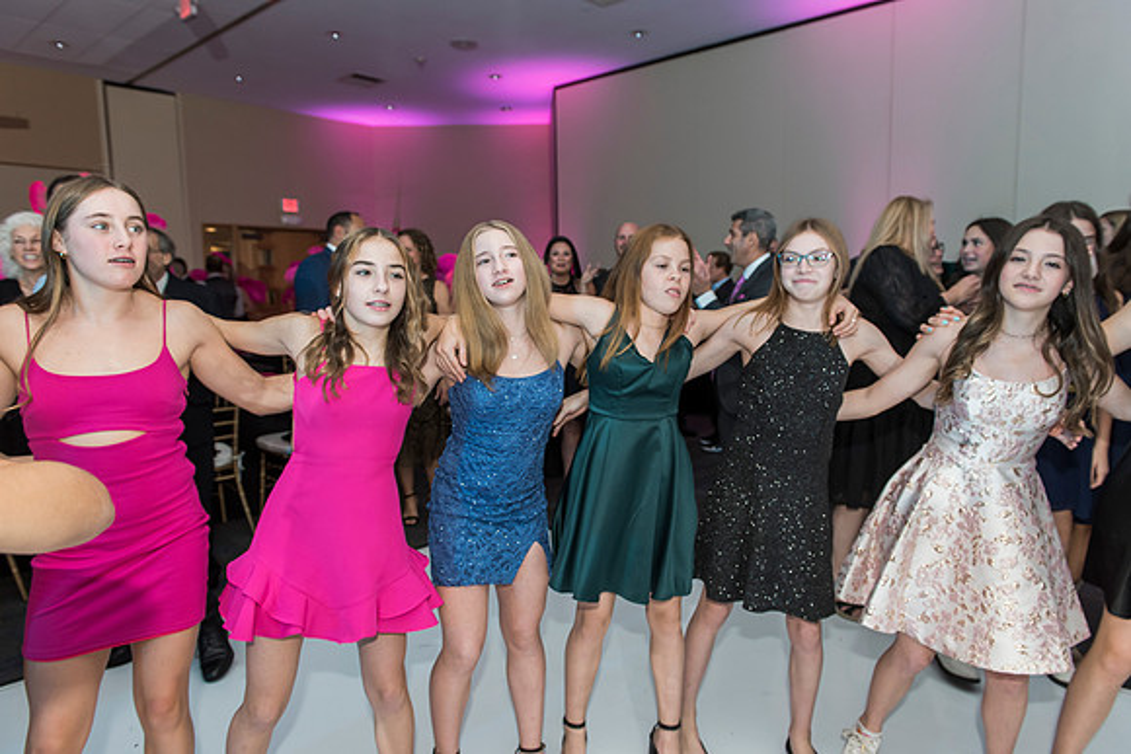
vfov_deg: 53.2
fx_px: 754
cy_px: 377
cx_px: 566
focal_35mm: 24
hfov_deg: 73.7
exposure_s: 1/100
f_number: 4
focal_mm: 24
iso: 1000
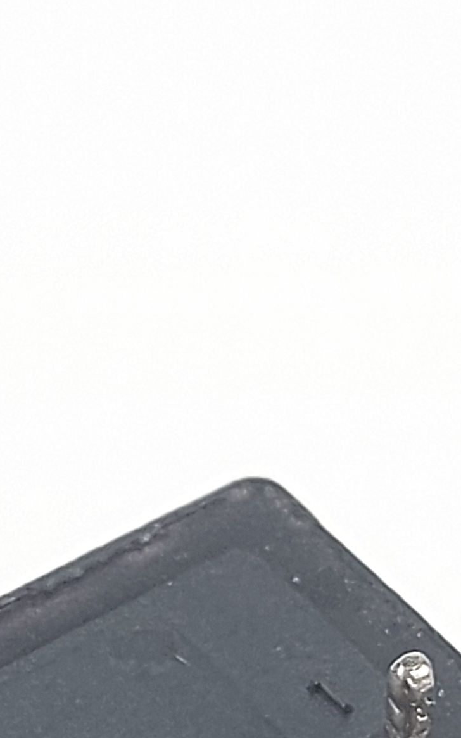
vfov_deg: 20.0
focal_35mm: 101
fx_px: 2031
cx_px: 222
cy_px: 723
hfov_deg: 13.0
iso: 32
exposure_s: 1/167
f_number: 1.8
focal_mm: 5.23
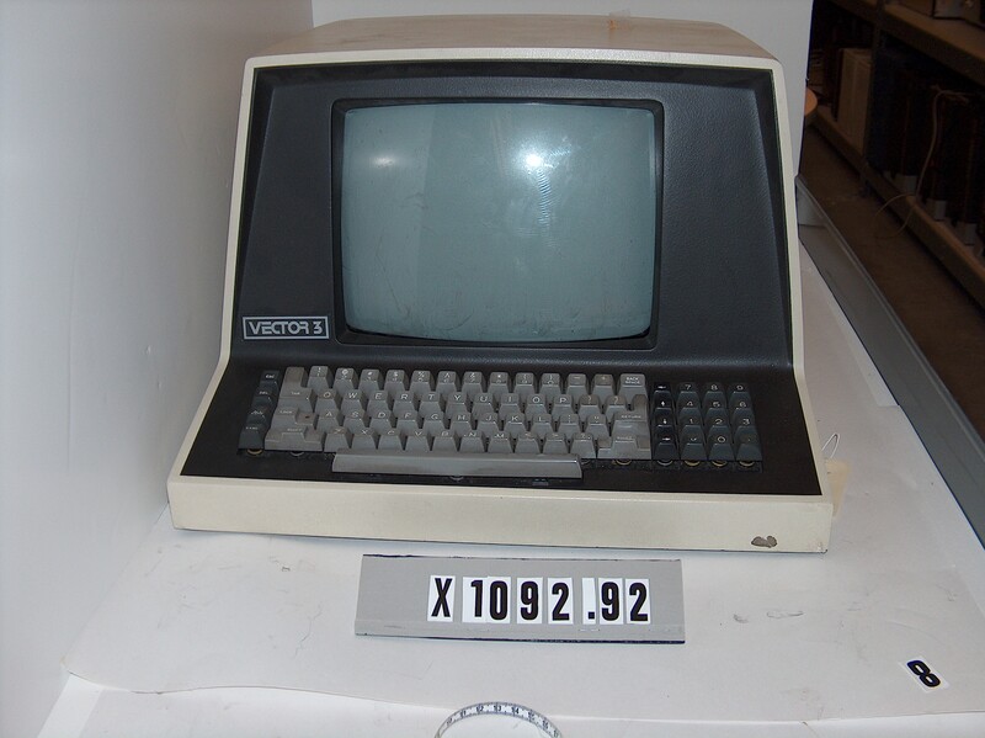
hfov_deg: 50.2
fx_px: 1052
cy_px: 369
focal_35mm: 37
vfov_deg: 38.6
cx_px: 492
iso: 100
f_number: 2.8
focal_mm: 7.6
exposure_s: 1/60
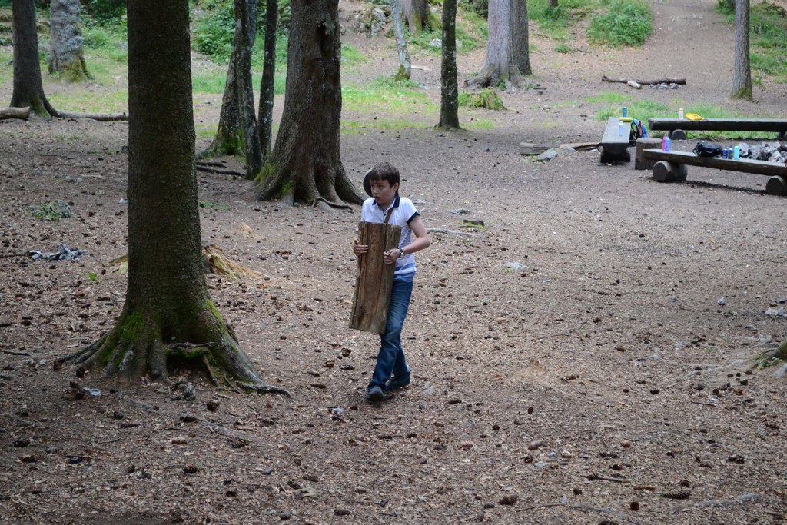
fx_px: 1804
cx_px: 394
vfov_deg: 16.6
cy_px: 262
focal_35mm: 82
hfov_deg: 24.6
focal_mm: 55
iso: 1600
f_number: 6.3
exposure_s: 1/160
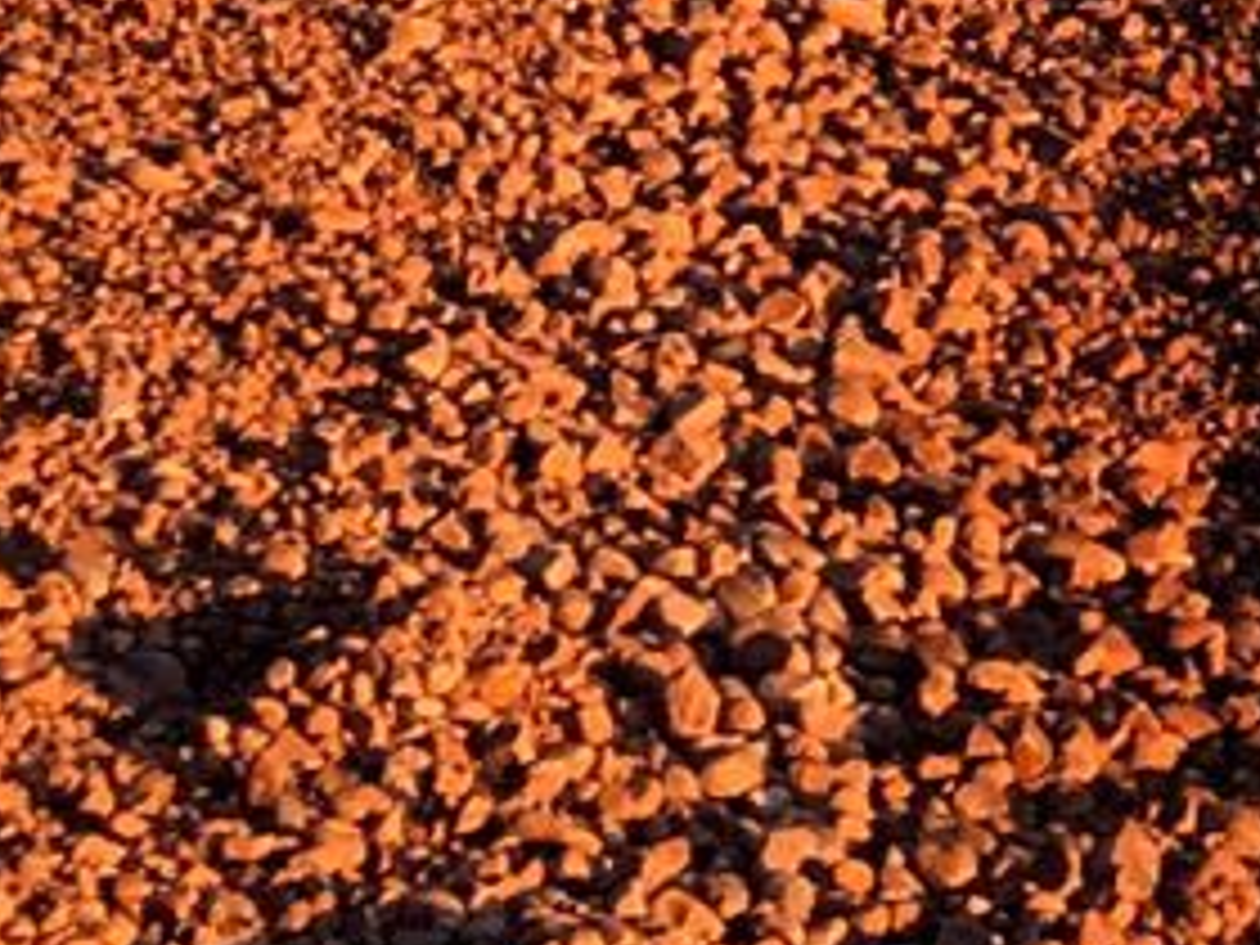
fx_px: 7535
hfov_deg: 8.7
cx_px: 3060
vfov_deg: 6.4
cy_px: -2128
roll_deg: +2.4
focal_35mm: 207
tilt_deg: +2.6
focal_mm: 4.15
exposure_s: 1/206
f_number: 2.2
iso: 25
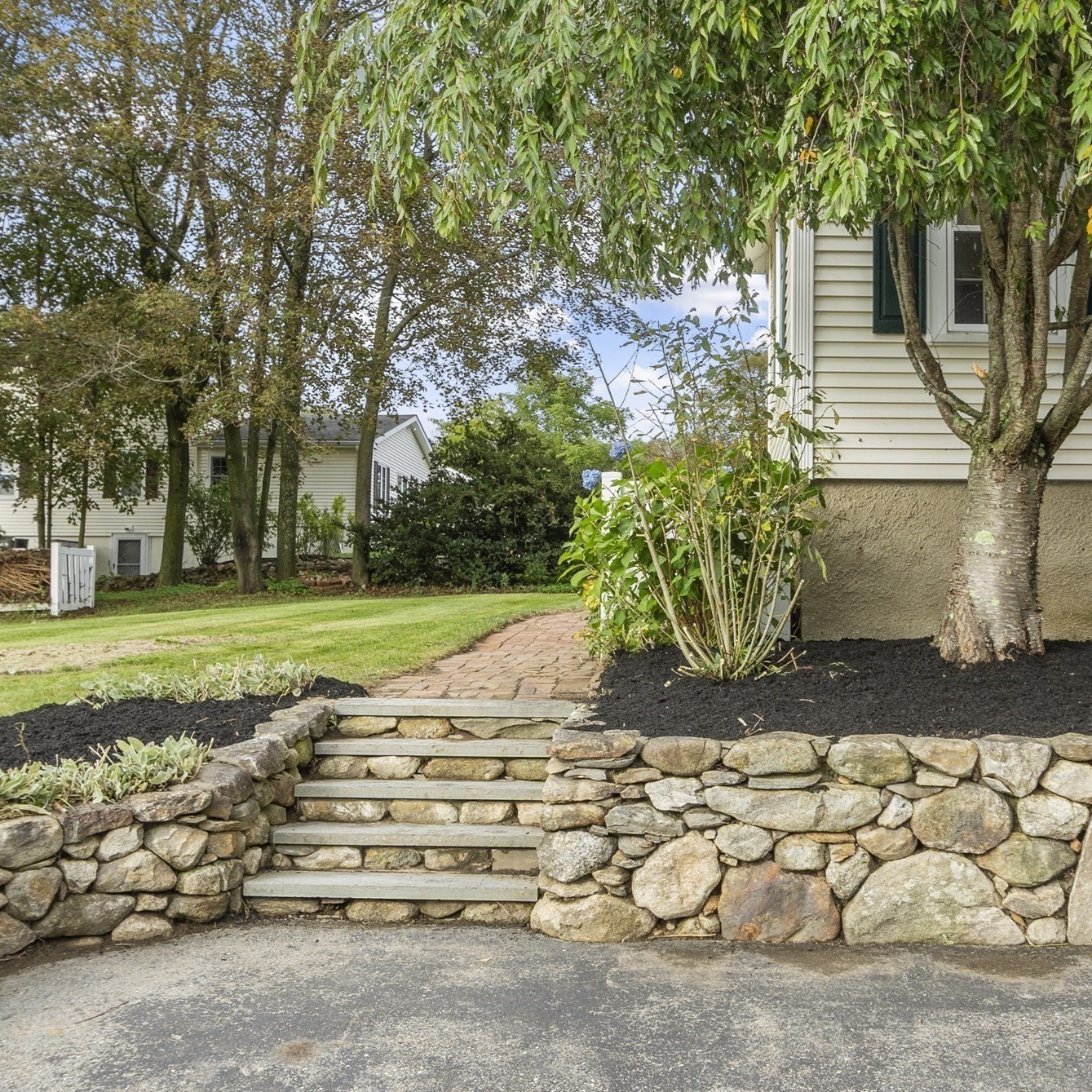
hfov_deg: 42.2
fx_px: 1392
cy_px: 553
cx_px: 742
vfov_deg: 42.8
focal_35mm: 39
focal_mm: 20
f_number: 8
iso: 320
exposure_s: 1/125
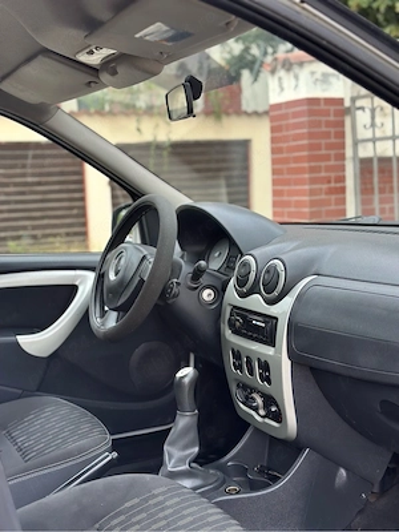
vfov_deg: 39.7
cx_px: 200
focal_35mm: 48
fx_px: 738
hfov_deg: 30.3
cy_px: 266
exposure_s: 1/121
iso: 100
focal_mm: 6.86
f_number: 1.78
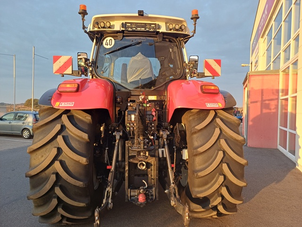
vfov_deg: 54.9
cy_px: 114
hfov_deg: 69.4
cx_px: 151
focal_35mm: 25
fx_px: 218
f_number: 1.8
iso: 50
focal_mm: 4.65
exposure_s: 1/100
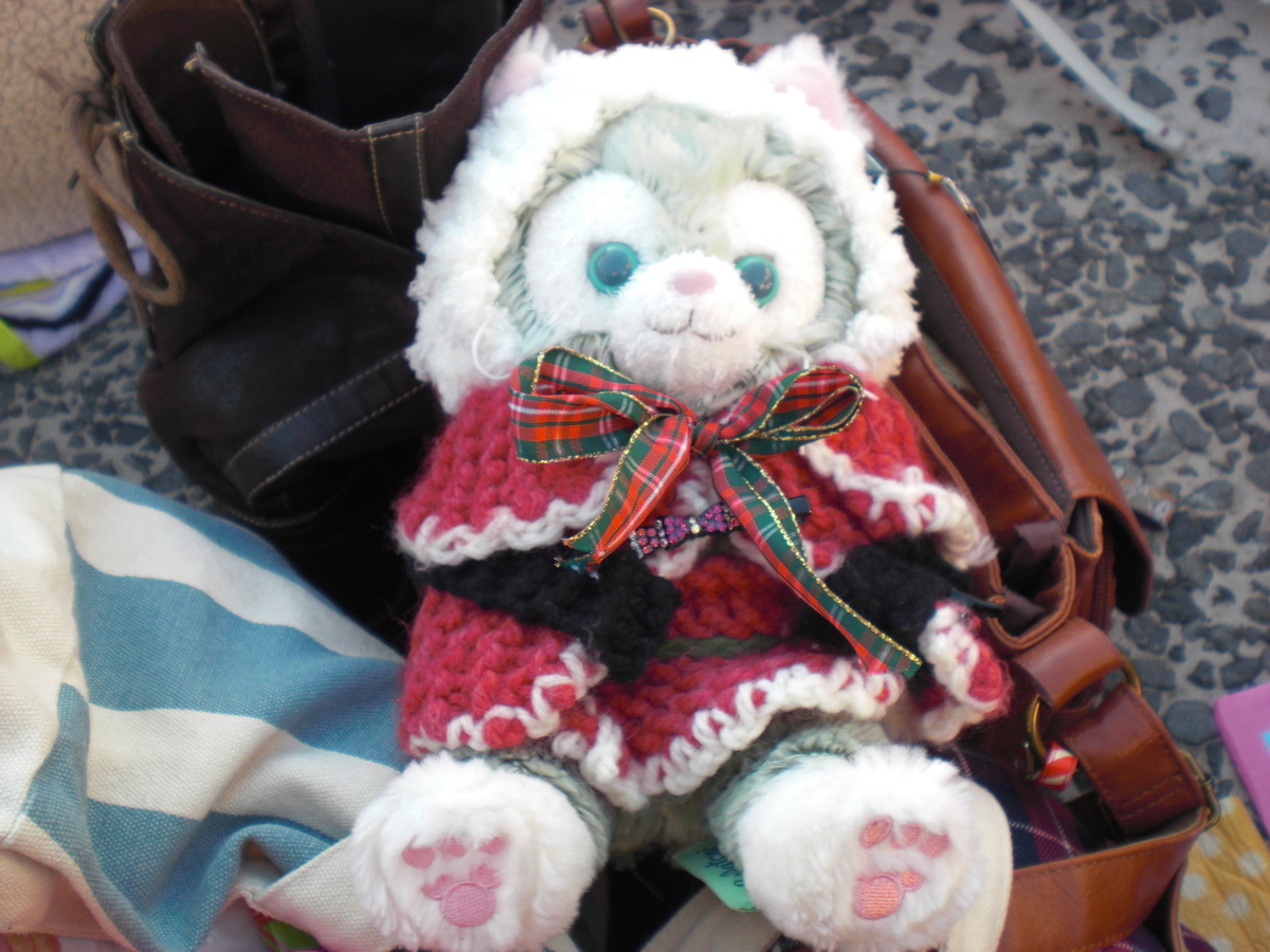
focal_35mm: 38
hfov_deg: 49.0
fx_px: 1394
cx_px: 635
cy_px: 476
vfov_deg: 37.7
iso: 64
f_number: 3.1
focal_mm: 6.3
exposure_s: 1/100
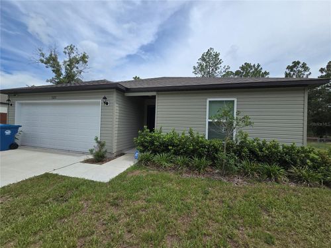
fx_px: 124
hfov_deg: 106.2
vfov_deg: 89.9
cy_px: 124
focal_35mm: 13
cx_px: 166
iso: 50
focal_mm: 2.2
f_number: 2.2
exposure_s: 1/2961
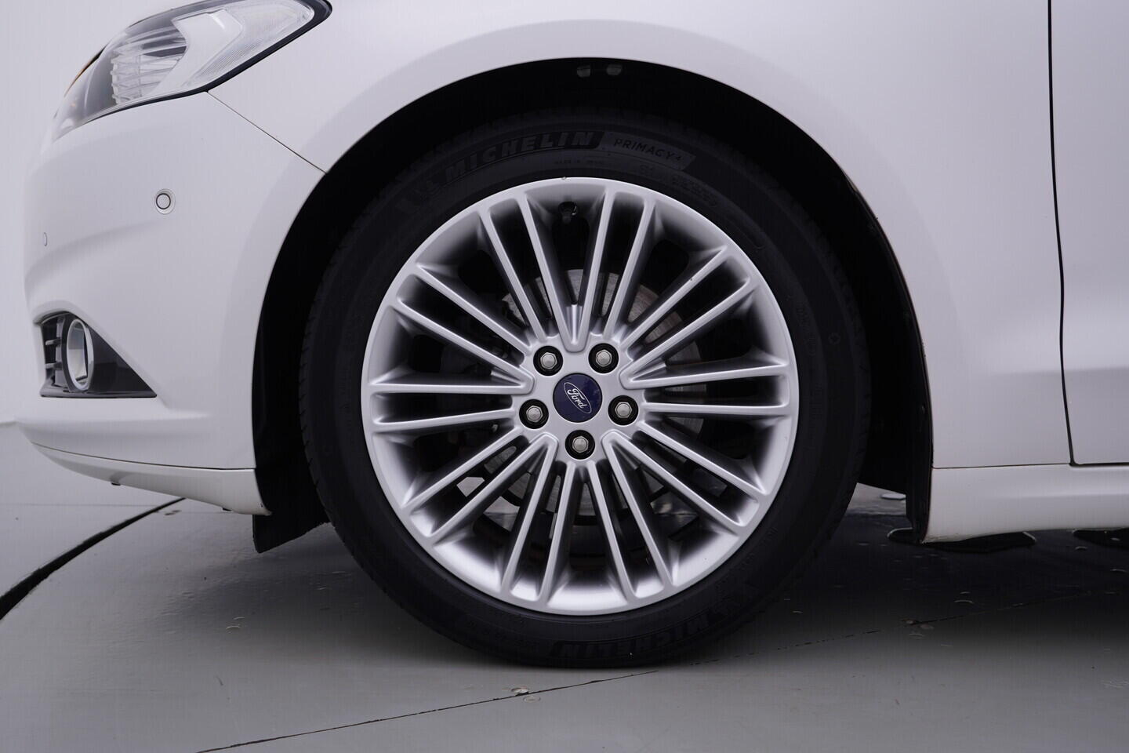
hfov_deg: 53.1
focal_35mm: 36
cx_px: 564
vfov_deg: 36.9
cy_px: 376
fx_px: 1129
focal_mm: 24
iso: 125
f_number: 4.5
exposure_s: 1/80
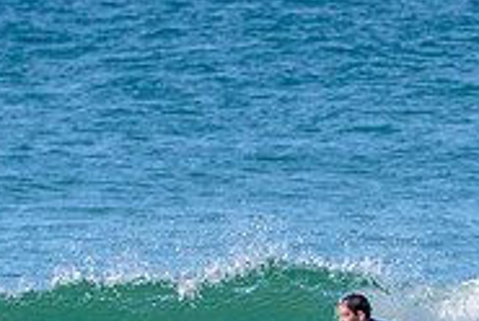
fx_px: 20843
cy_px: 459
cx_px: 259
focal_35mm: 1564
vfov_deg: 0.9
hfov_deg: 1.3
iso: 250
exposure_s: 1/2000
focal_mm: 500
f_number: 5.6
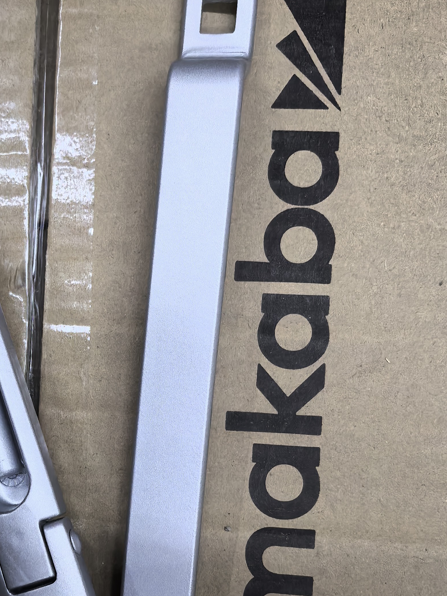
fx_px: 895
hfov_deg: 27.1
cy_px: 419
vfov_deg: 36.3
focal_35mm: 52
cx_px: 47
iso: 320
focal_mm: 6.35
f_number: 2
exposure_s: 1/49.9
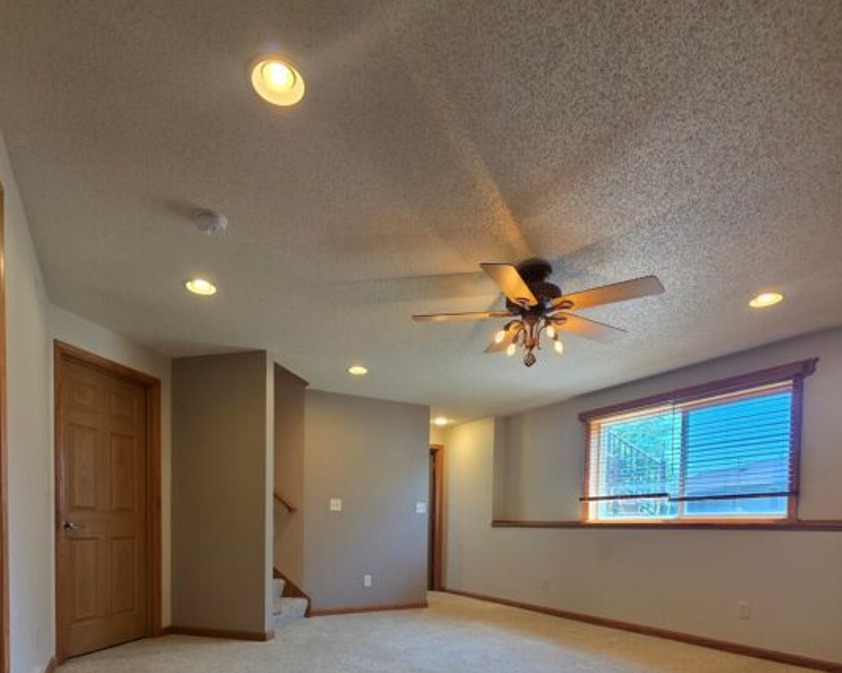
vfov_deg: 64.2
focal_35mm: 19
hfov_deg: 83.1
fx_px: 473
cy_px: 544
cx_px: 388
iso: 125
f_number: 1.9
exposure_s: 1/120
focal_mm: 2.2
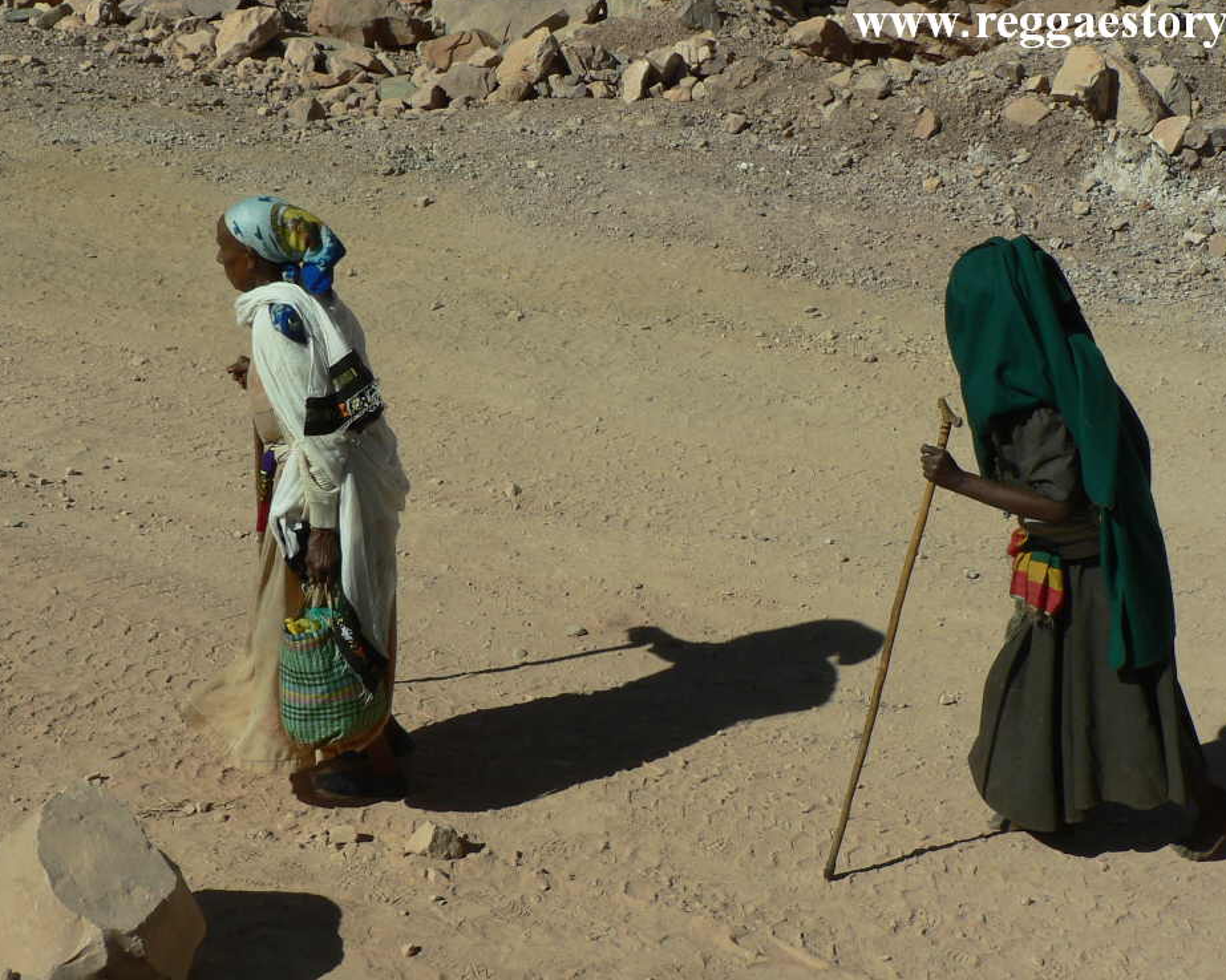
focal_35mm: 55
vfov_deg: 27.6
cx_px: 655
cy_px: 490
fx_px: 1995
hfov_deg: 34.1
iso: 64
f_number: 5.6
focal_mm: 8.9
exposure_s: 1/500
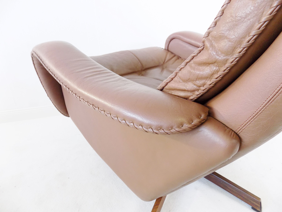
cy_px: 106
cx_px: 141
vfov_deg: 58.9
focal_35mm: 23
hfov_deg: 73.9
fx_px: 187
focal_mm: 4
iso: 220
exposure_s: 1/30
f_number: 3.1
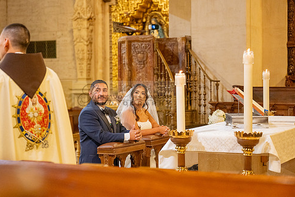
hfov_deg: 24.4
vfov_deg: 16.5
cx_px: 125
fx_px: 680
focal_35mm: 83
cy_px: 95
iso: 2000
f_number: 2.8
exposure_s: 1/200
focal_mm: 70
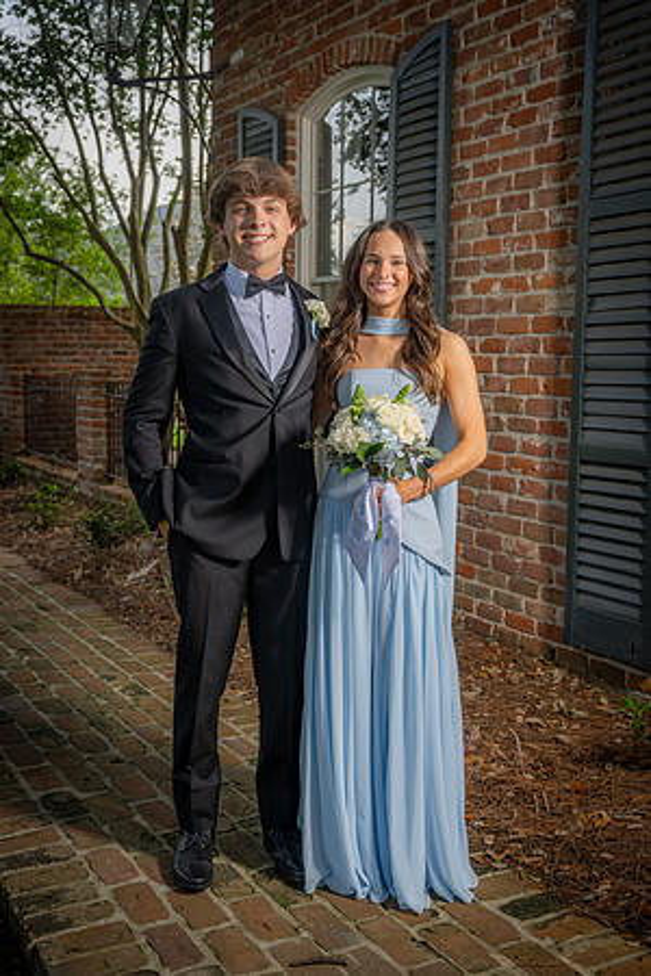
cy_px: 488
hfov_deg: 33.4
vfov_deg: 48.5
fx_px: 1085
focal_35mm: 40
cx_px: 326
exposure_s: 1/160
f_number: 5
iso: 100
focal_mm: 40
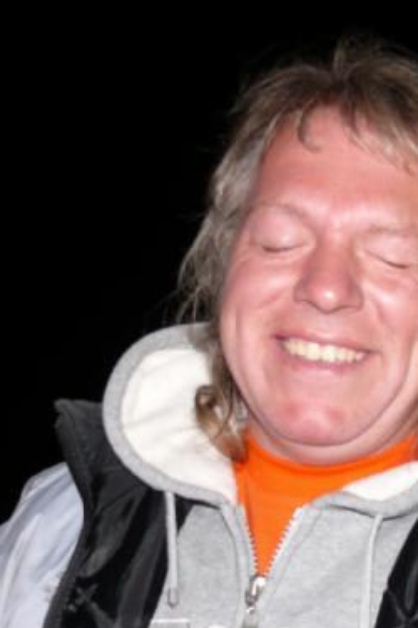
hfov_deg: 19.5
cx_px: 406
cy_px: 312
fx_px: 1184
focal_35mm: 68
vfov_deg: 29.7
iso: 100
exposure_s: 1/30
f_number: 2.8
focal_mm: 7.4
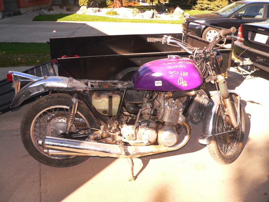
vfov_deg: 39.7
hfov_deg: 51.4
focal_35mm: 36
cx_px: 134
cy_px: 101
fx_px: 280
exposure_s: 1/250
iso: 100
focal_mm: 6
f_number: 2.8
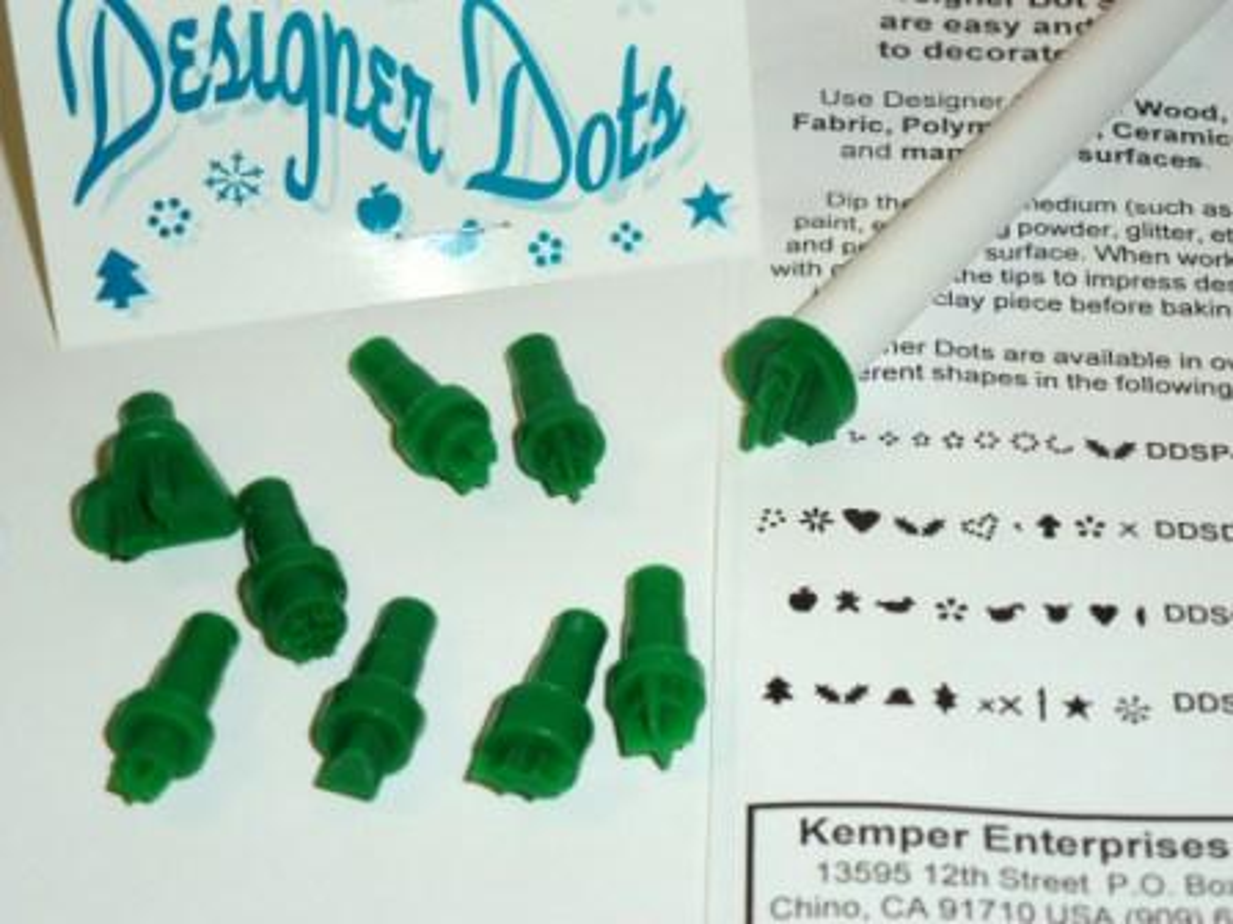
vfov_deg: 18.0
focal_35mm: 82
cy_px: 462
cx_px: 616
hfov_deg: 23.8
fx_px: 2921
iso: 100
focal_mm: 14.8
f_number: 4.8
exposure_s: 1/60
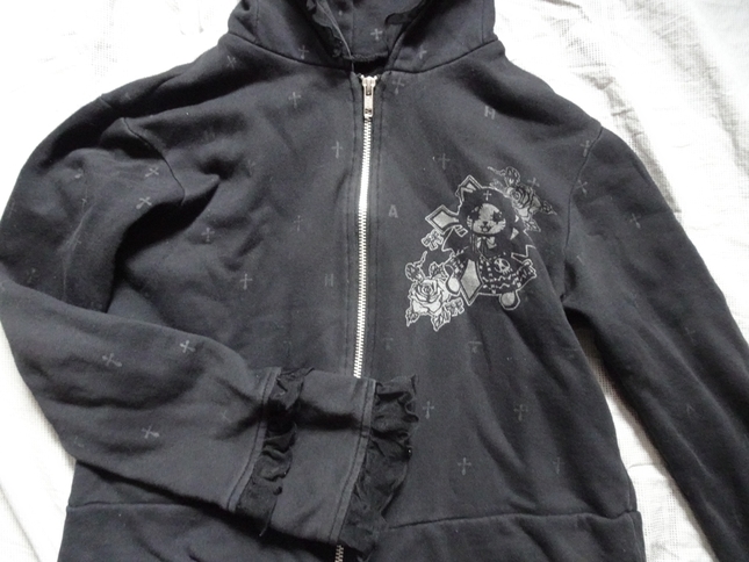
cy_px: 281
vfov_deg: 56.8
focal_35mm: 24
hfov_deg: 71.6
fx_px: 519
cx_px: 374
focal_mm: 4.25
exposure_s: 1/10
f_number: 3.5
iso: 1600
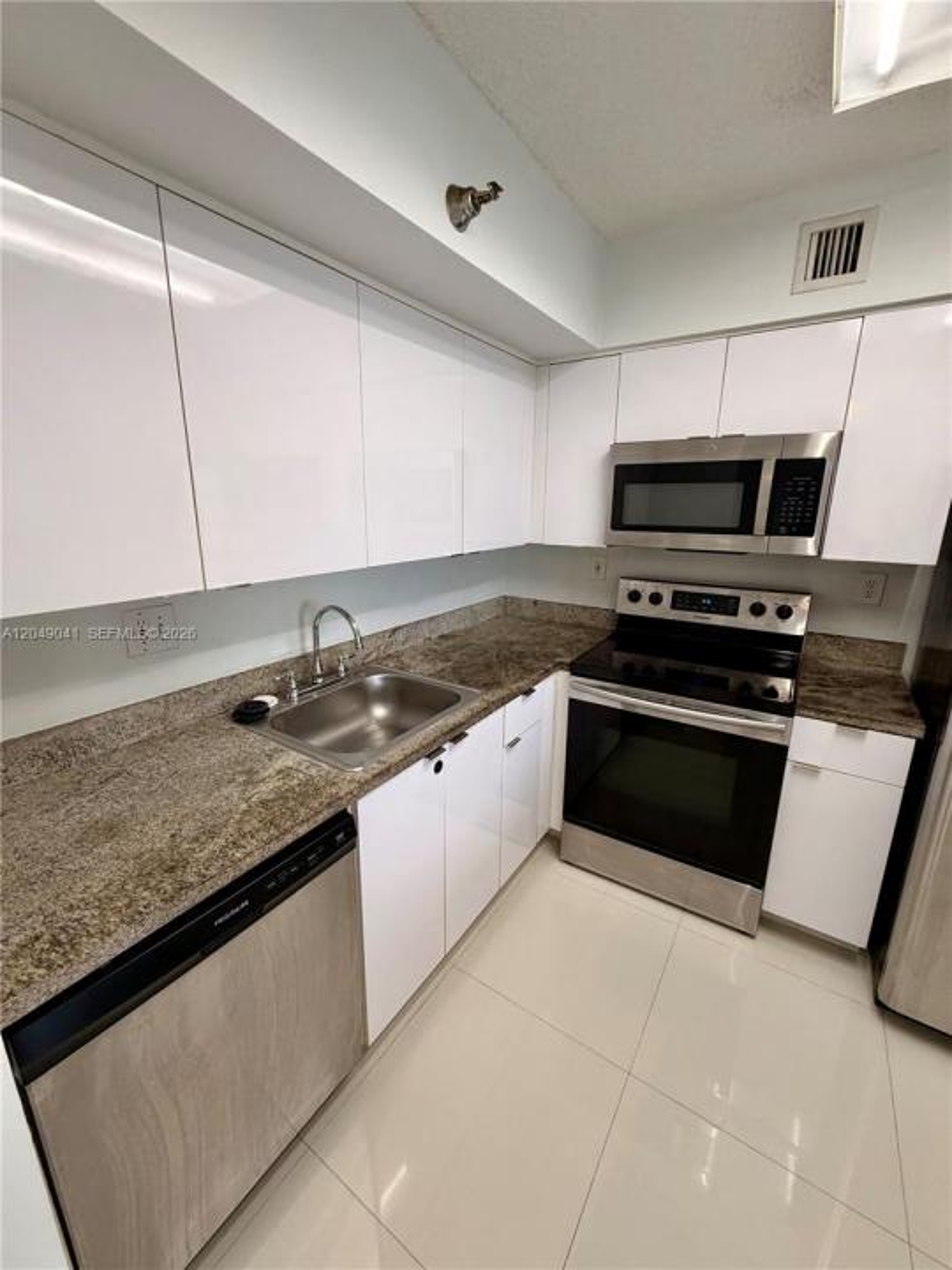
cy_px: 635
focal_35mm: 14
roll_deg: -0.1
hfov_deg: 85.7
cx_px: 476
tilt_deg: -14.4
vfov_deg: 102.1
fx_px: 513
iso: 200
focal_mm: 2.22
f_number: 2.2
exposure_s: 1/120
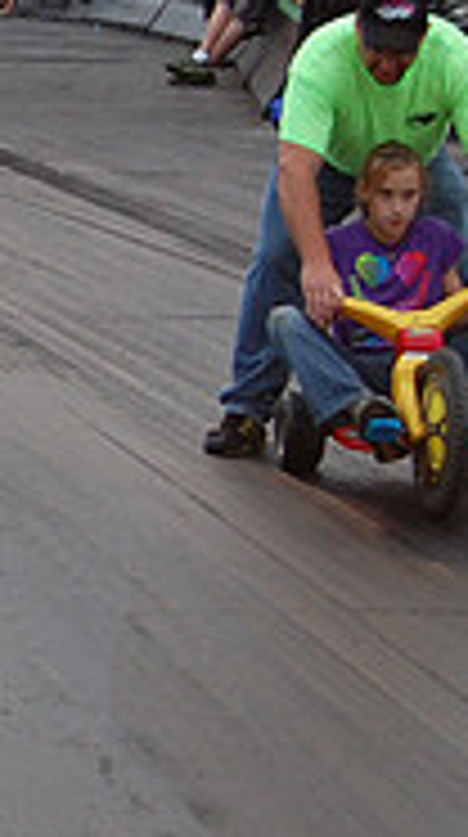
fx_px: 3479
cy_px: 315
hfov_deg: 7.3
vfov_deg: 13.7
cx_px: -616
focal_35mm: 157
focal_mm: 32
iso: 800
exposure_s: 1/160
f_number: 4.5
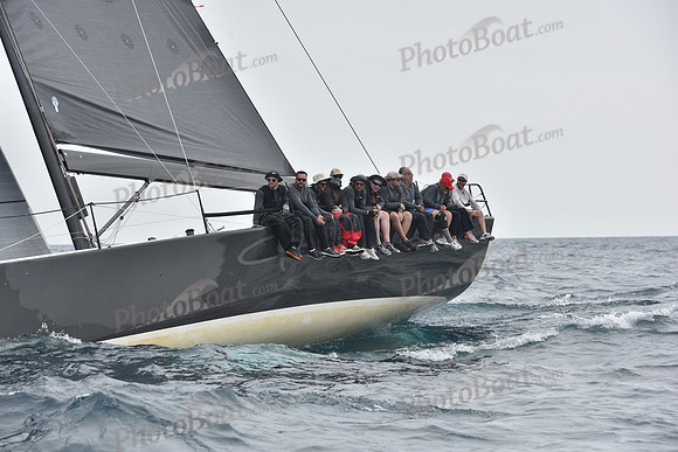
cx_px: 339
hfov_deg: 15.8
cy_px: 226
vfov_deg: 10.6
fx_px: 2449
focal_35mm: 130
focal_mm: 130
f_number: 8
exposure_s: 1/800
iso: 250
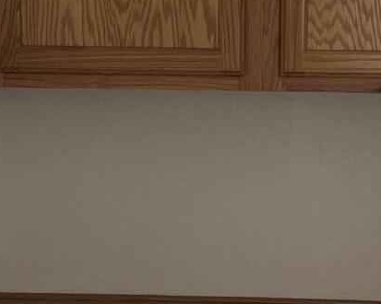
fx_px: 1386
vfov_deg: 12.5
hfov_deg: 15.6
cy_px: 81
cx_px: 231
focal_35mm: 123
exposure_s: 1/86
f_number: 1.6
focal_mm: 5.96
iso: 125
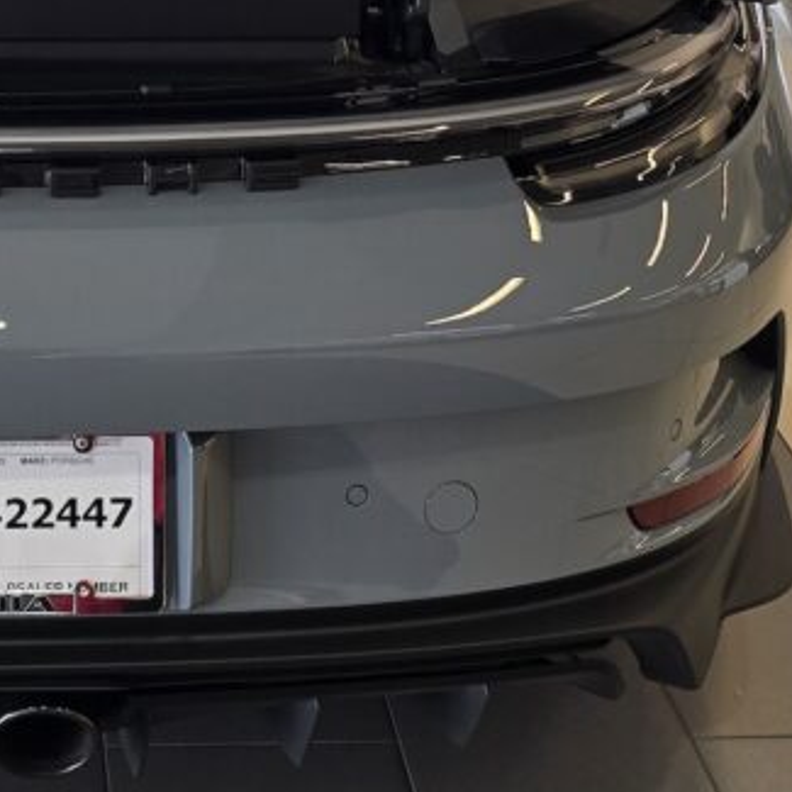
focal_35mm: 50
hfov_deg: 30.9
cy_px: 100
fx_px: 1294
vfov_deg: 32.5
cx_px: -46
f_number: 1.7
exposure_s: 1/120
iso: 100
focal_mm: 6.3
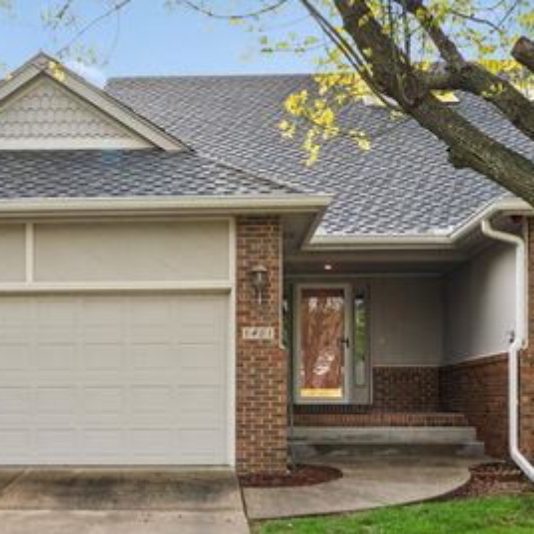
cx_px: 185
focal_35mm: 47
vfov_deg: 36.2
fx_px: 817
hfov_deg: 35.9
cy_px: 268
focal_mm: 29.5
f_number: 9
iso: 400
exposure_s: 1/160
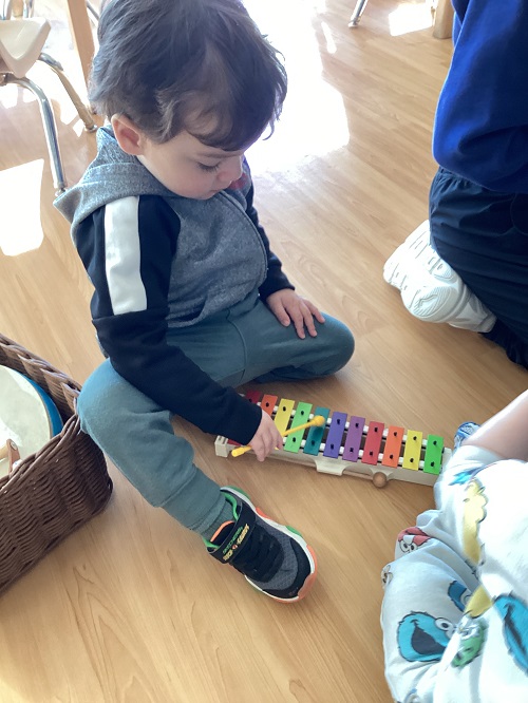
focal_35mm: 31
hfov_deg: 45.5
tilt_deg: -43.9
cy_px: 352
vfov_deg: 58.3
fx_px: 630
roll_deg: +3.7
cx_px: 264
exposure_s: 1/60
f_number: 2.4
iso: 125
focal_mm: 3.3
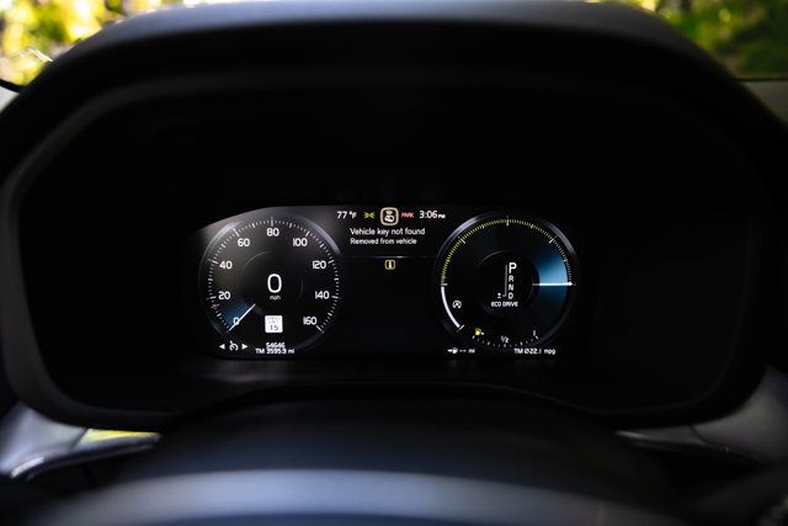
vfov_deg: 53.2
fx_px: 525
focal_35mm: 24
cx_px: 394
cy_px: 263
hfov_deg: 73.7
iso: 800
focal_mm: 24
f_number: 2.8
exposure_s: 1/400
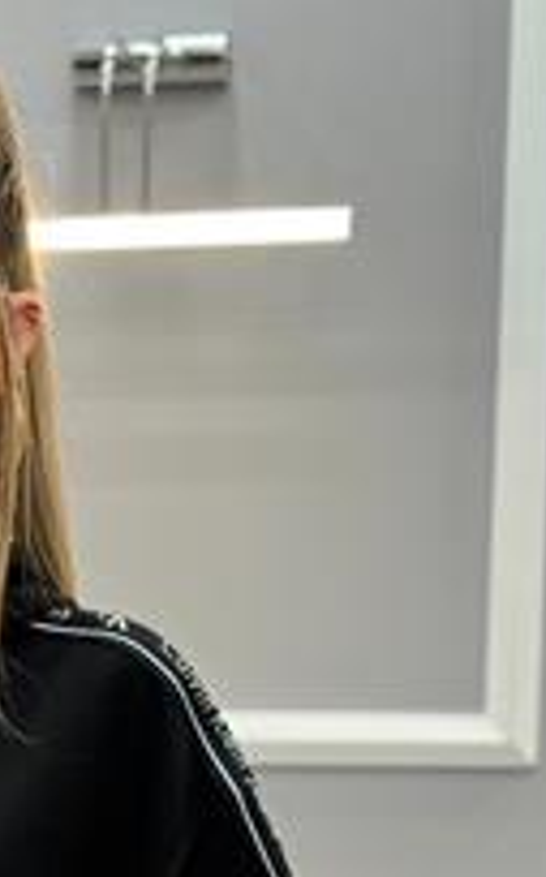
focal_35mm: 130
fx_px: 3104
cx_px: -133
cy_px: 937
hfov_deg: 9.9
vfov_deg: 15.7
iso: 160
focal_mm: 6.76
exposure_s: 1/100
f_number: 1.78
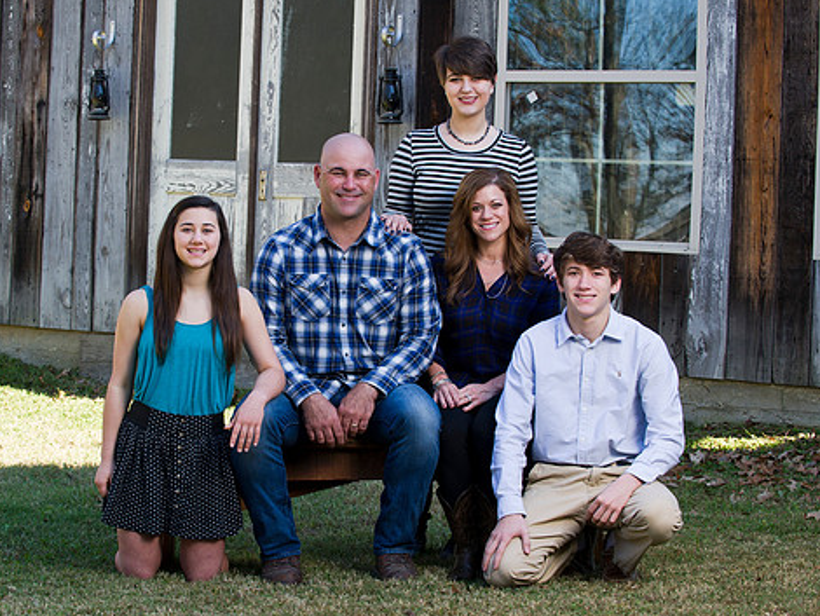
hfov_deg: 23.5
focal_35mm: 83
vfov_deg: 17.8
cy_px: 318
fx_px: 1967
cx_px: 331
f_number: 6.3
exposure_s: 1/125
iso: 400
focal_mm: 70
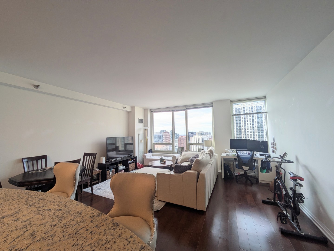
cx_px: 167
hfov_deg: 102.0
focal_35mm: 14
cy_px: 126
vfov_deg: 85.7
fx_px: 135
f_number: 2.2
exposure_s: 1/200
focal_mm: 1.83
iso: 42
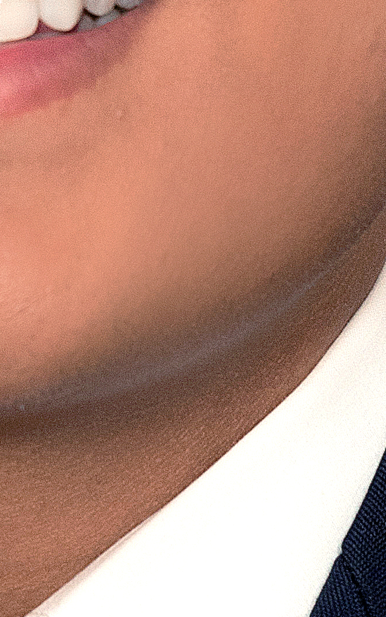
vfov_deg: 4.5
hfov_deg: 2.8
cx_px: 100
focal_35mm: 465
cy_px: 220
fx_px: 7824
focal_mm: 66
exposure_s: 1/125
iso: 320
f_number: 9
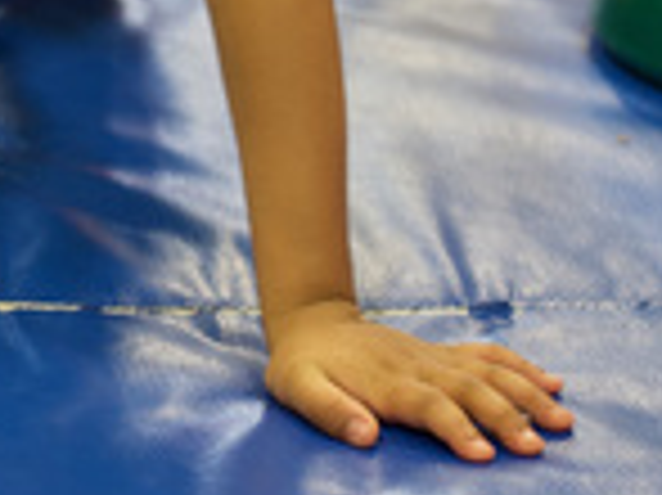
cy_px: -452
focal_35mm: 234
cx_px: -248
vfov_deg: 6.2
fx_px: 4471
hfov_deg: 8.3
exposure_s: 1/50
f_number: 2
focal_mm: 35
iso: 200
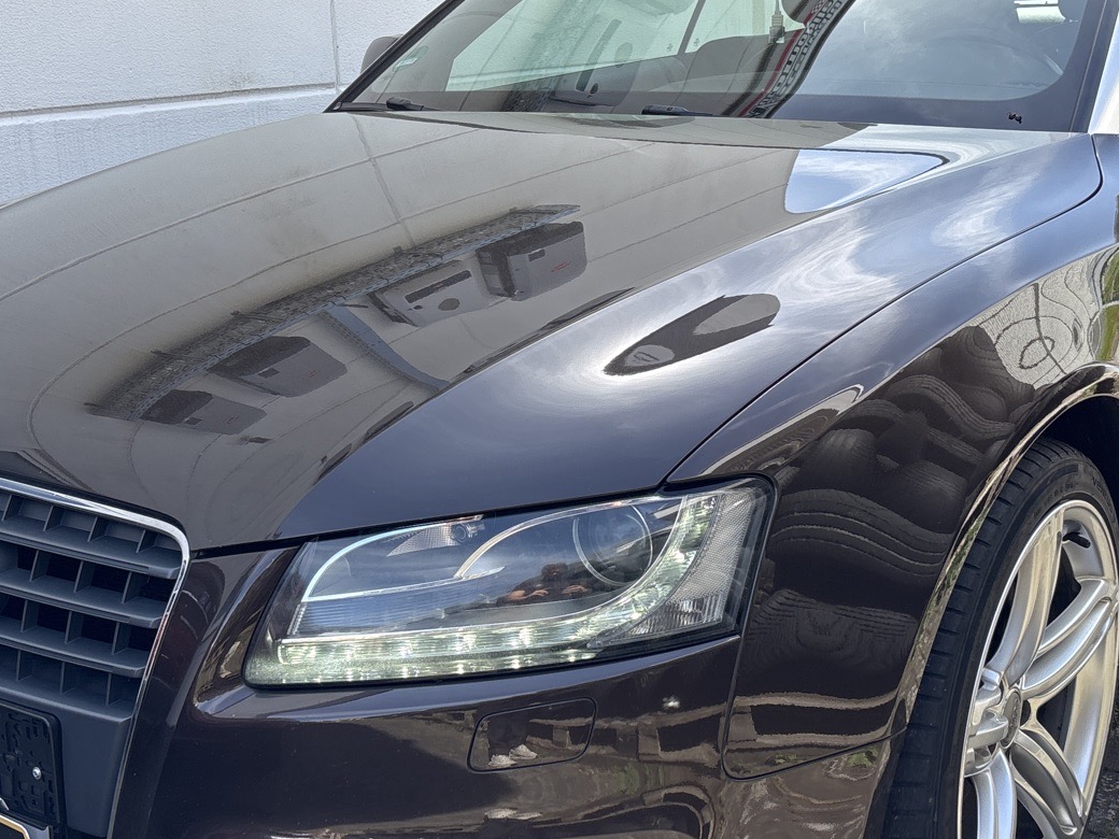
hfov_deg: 39.7
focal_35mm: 48
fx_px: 1552
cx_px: 576
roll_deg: +3.0
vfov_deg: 30.2
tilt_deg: -17.0
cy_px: 483
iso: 50
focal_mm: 5.96
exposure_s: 1/716
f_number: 1.6
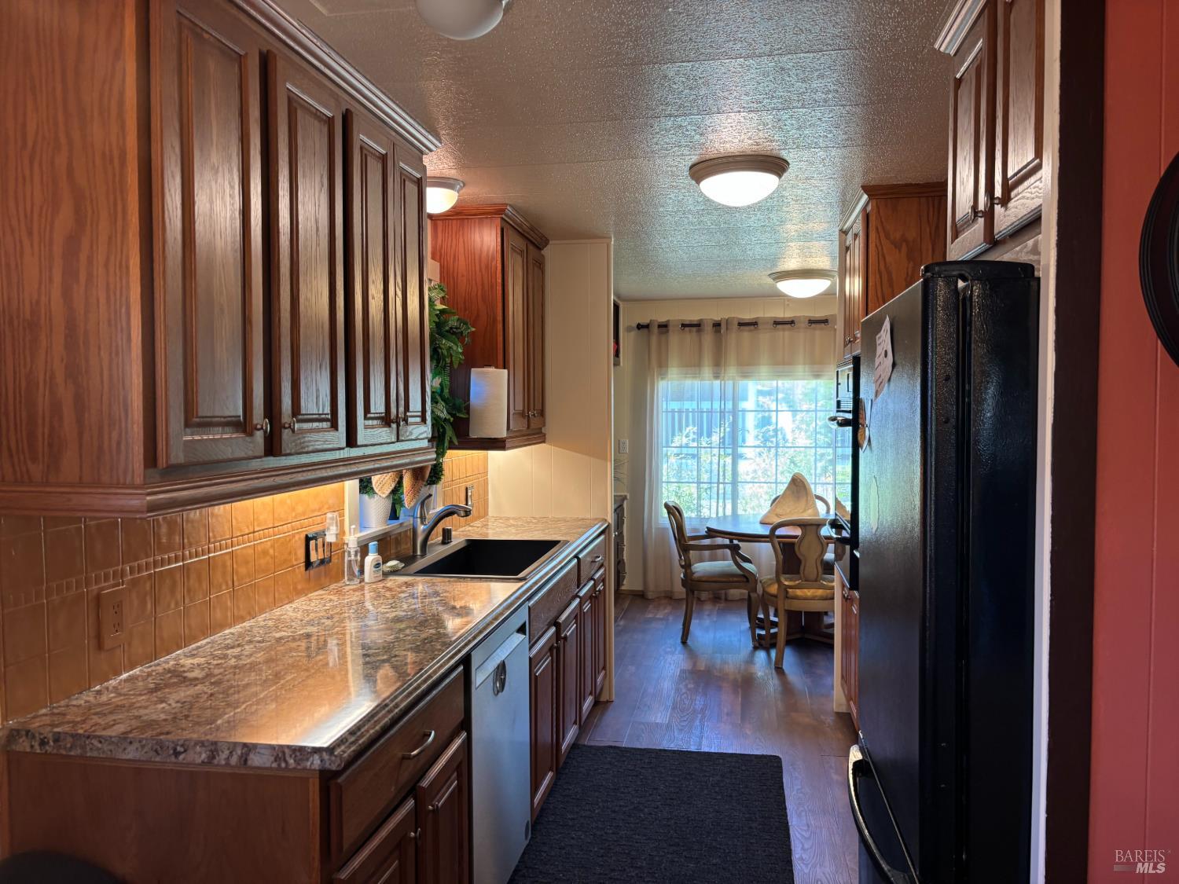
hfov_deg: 67.3
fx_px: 886
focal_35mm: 26
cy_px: 442
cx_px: 590
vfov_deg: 53.1
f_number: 1.6
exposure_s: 1/60
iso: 100
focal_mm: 5.96
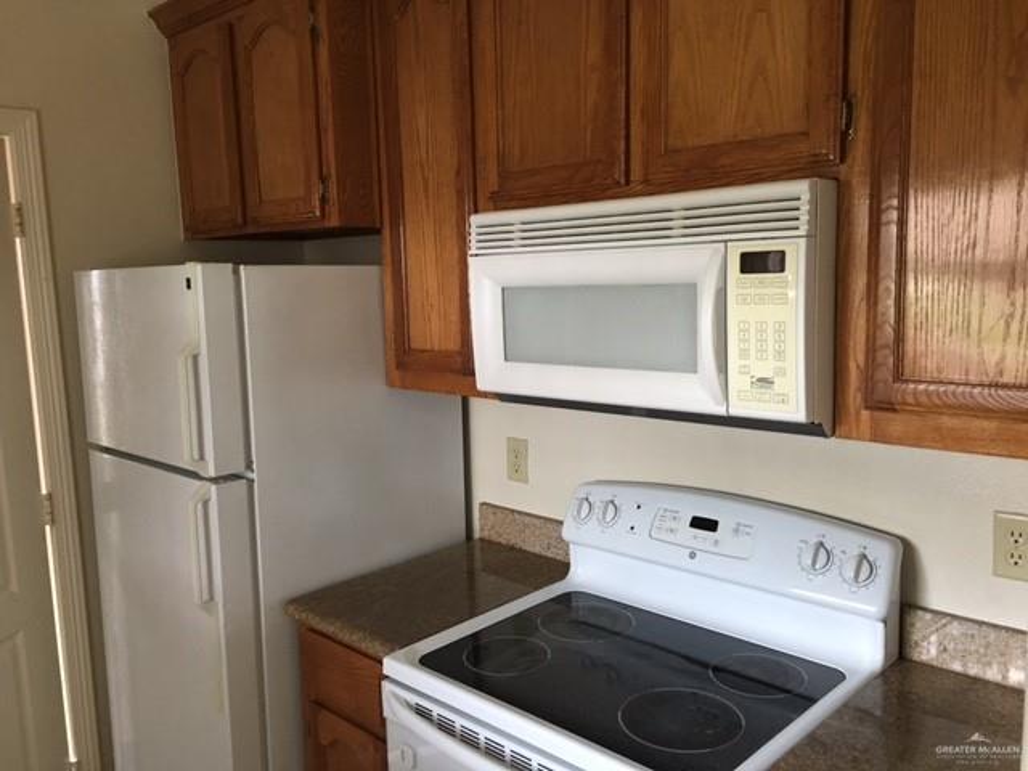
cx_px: 514
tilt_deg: -6.4
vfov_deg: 48.2
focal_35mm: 29
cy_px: 386
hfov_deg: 61.7
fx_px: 861
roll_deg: +1.4
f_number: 2.2
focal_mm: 4.15
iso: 64
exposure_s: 1/15
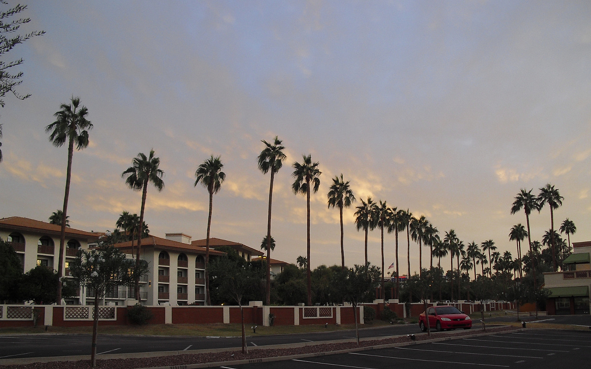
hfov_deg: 50.4
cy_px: 211
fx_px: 628
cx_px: 296
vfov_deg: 32.7
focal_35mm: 39
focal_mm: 6.3
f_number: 3.1
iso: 100
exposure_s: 1/80
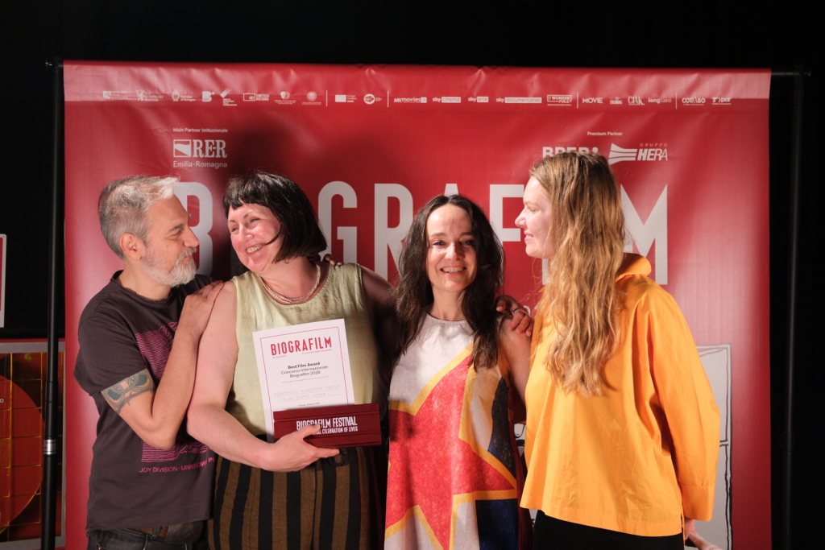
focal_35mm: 53
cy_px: 275
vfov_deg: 25.5
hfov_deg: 37.5
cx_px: 412
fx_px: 1215
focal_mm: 35
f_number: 2
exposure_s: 1/500
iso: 1250
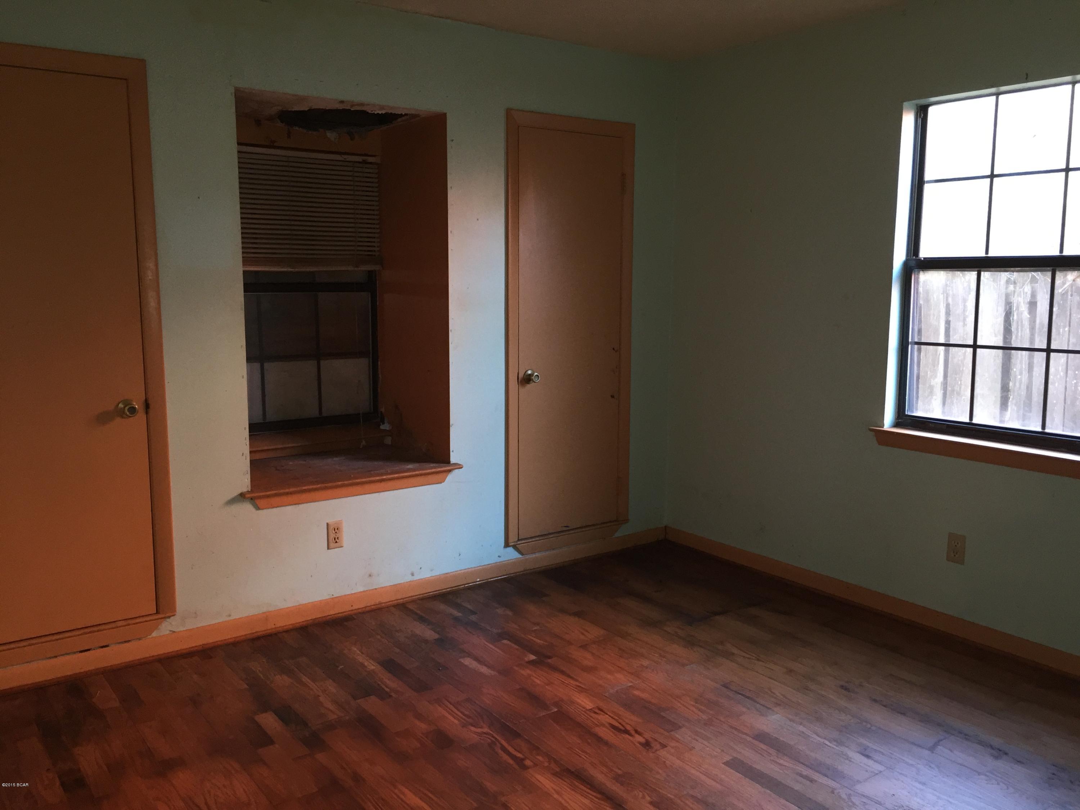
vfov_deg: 48.2
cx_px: 540
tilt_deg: -7.5
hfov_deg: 61.7
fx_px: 905
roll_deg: -0.1
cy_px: 405
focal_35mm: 29
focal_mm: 4.15
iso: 160
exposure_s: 1/24
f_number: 2.2
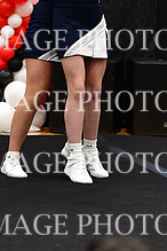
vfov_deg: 3.7
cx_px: 69
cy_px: -53
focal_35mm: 557
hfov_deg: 2.5
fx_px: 3875
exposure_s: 1/500
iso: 4000
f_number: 3.5
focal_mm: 140
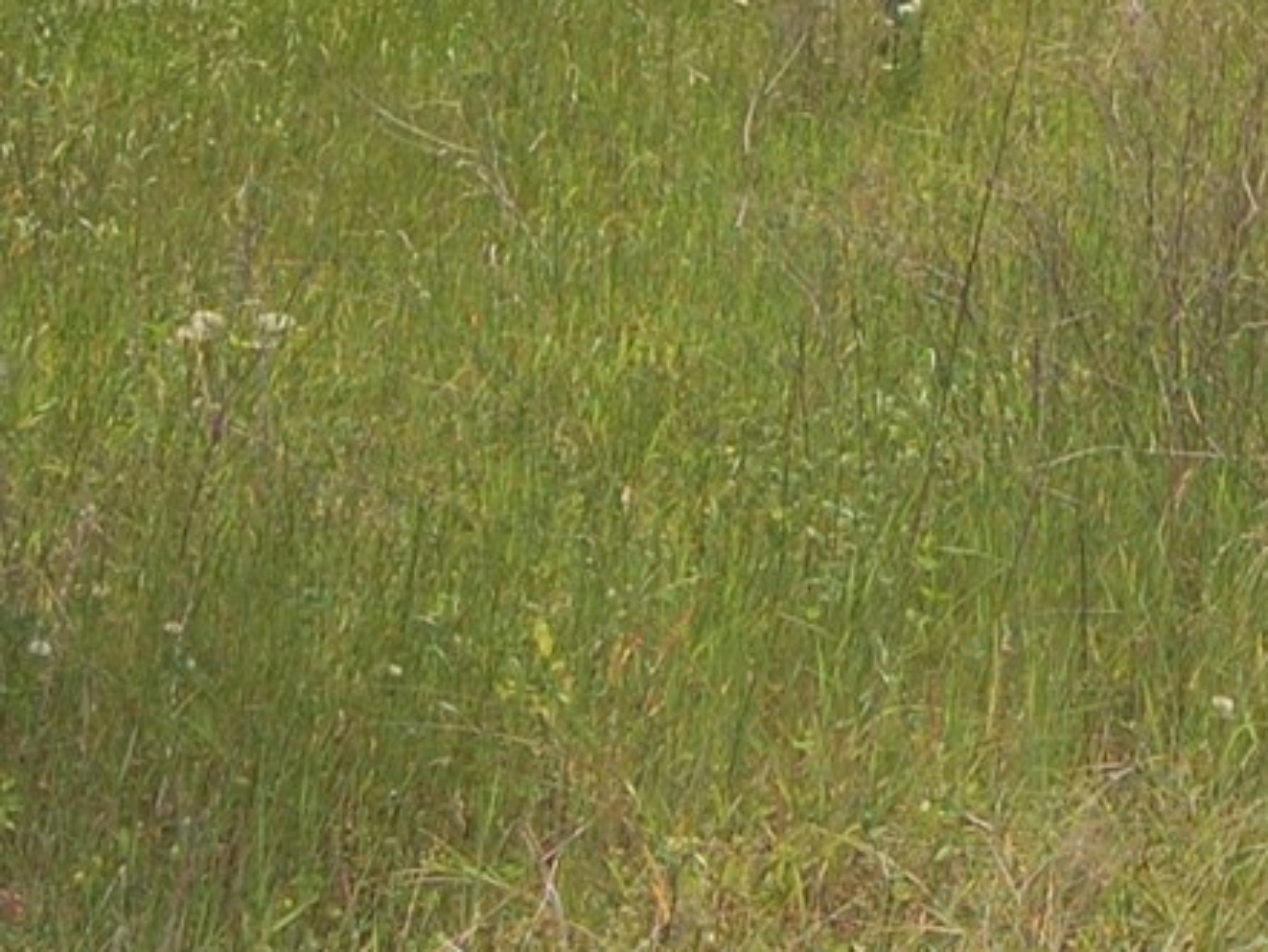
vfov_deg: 11.8
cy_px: -511
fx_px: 4397
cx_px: 1137
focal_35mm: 120
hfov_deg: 16.2
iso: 200
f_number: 7.1
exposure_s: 1/500
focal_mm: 18
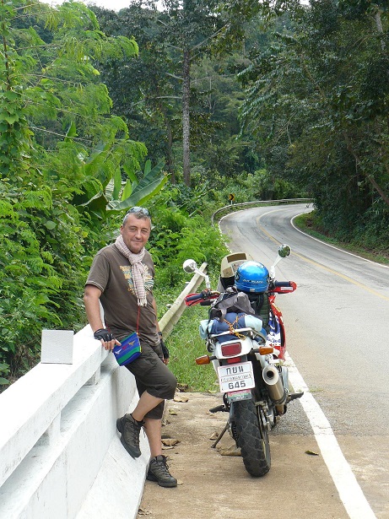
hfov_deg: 21.9
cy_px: 260
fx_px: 1004
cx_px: 194
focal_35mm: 67
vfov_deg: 29.0
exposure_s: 1/160
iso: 100
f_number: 4
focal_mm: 11.2
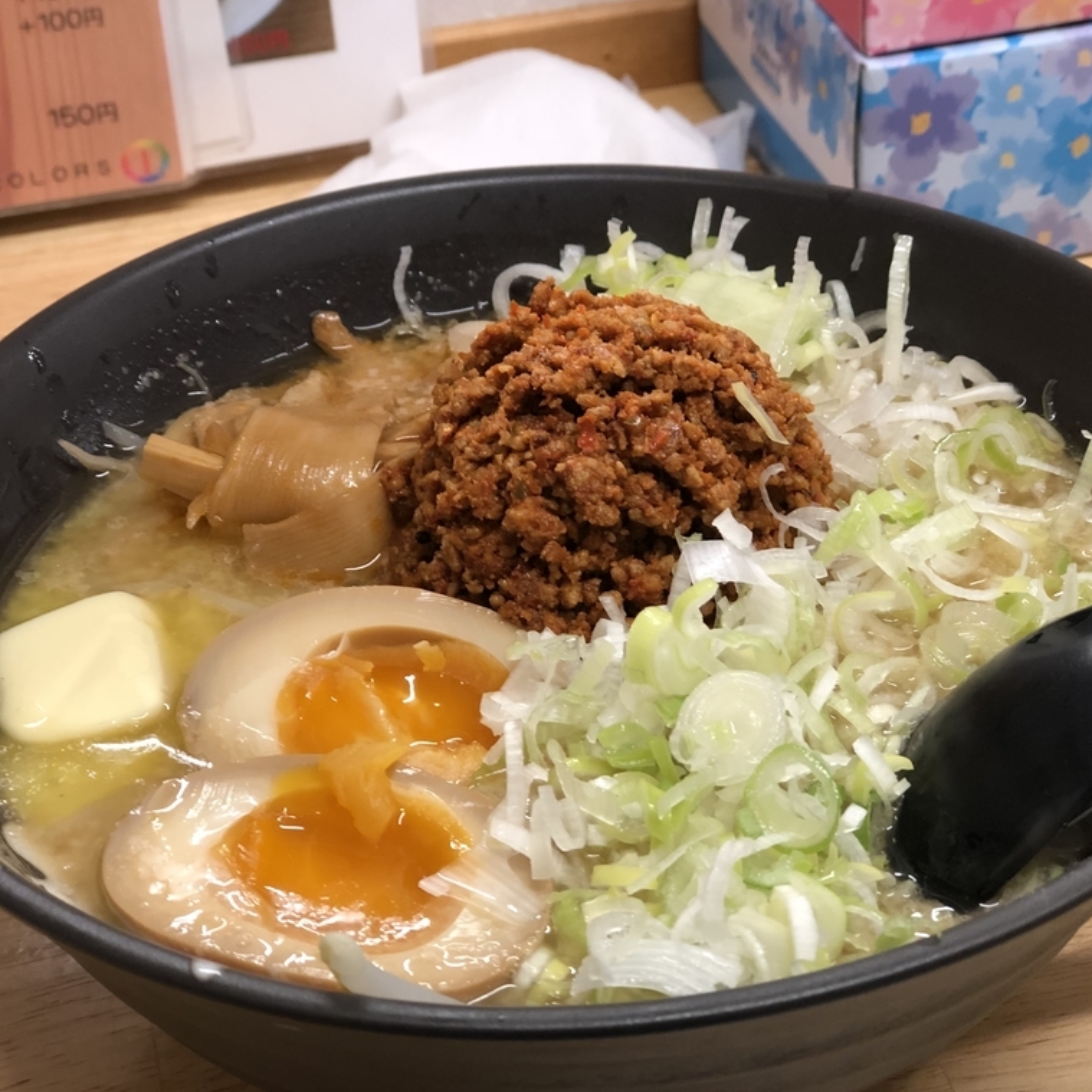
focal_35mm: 68
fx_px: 2427
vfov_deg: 25.4
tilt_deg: -37.4
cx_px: 581
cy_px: 545
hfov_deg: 25.4
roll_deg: +2.9
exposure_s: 1/33
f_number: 2.8
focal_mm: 6.6
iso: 125
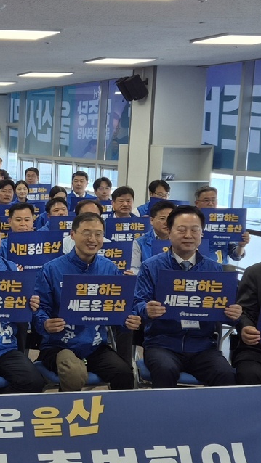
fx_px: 677
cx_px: -131
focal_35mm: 55
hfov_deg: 19.1
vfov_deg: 36.9
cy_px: 349
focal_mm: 5.4
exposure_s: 1/120
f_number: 1.8
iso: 32
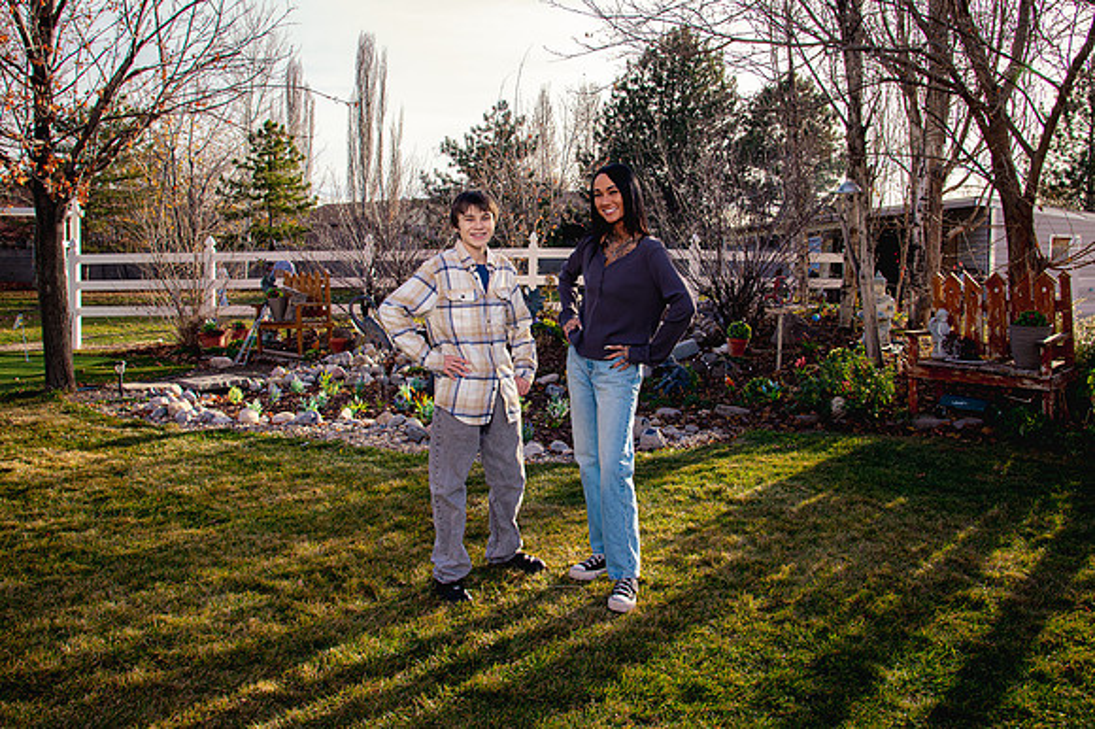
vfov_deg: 43.0
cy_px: 321
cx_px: 553
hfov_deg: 61.4
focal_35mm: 30
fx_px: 922
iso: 500
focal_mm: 24
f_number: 8
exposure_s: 1/320
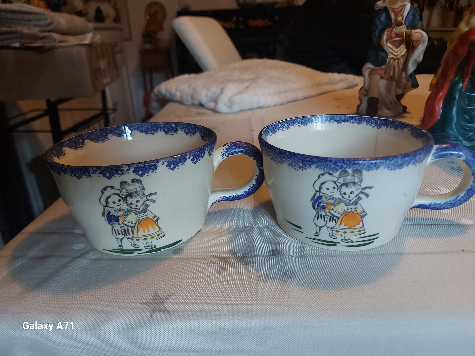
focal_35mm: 24
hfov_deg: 71.6
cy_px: 178
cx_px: 238
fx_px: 329
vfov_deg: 56.8
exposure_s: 1/25
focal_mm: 5.23
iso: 250
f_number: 1.8
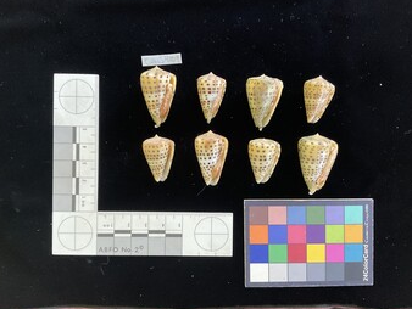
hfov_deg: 59.9
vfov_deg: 46.8
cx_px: 204
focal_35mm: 30
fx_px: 357
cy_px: 154
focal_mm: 3
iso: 250
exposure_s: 1/60
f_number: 1.8
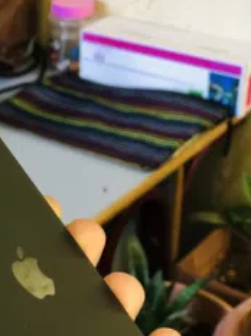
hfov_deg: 14.9
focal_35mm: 98
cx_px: 39
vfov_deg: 19.9
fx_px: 950
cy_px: 264
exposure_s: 1/33
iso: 250
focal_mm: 6.6
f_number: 2.8
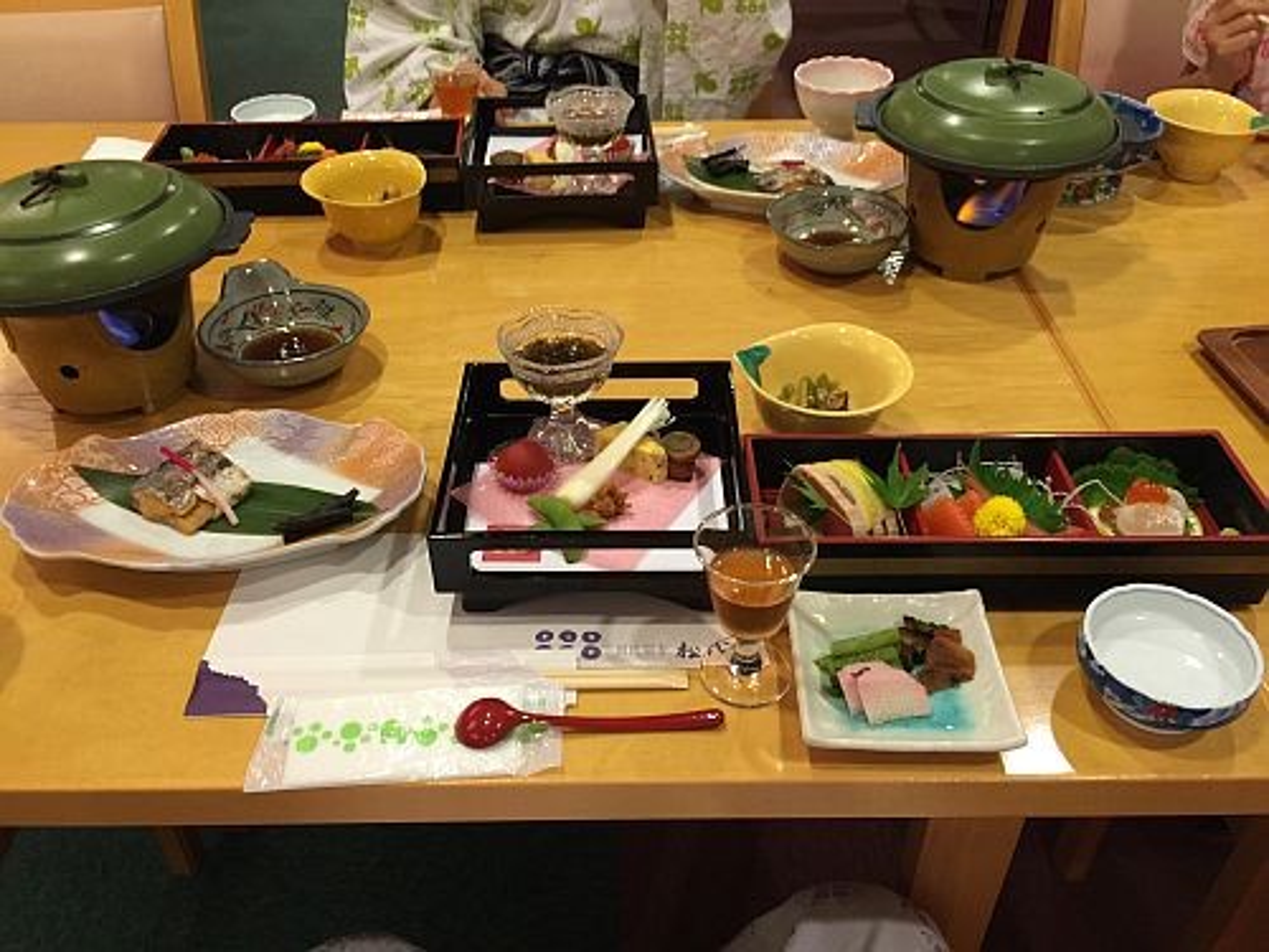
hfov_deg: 61.7
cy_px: 476
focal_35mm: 29
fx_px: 1063
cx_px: 634
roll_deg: -0.3
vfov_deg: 48.2
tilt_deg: -37.9
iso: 80
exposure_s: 1/15
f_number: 2.2
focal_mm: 4.15
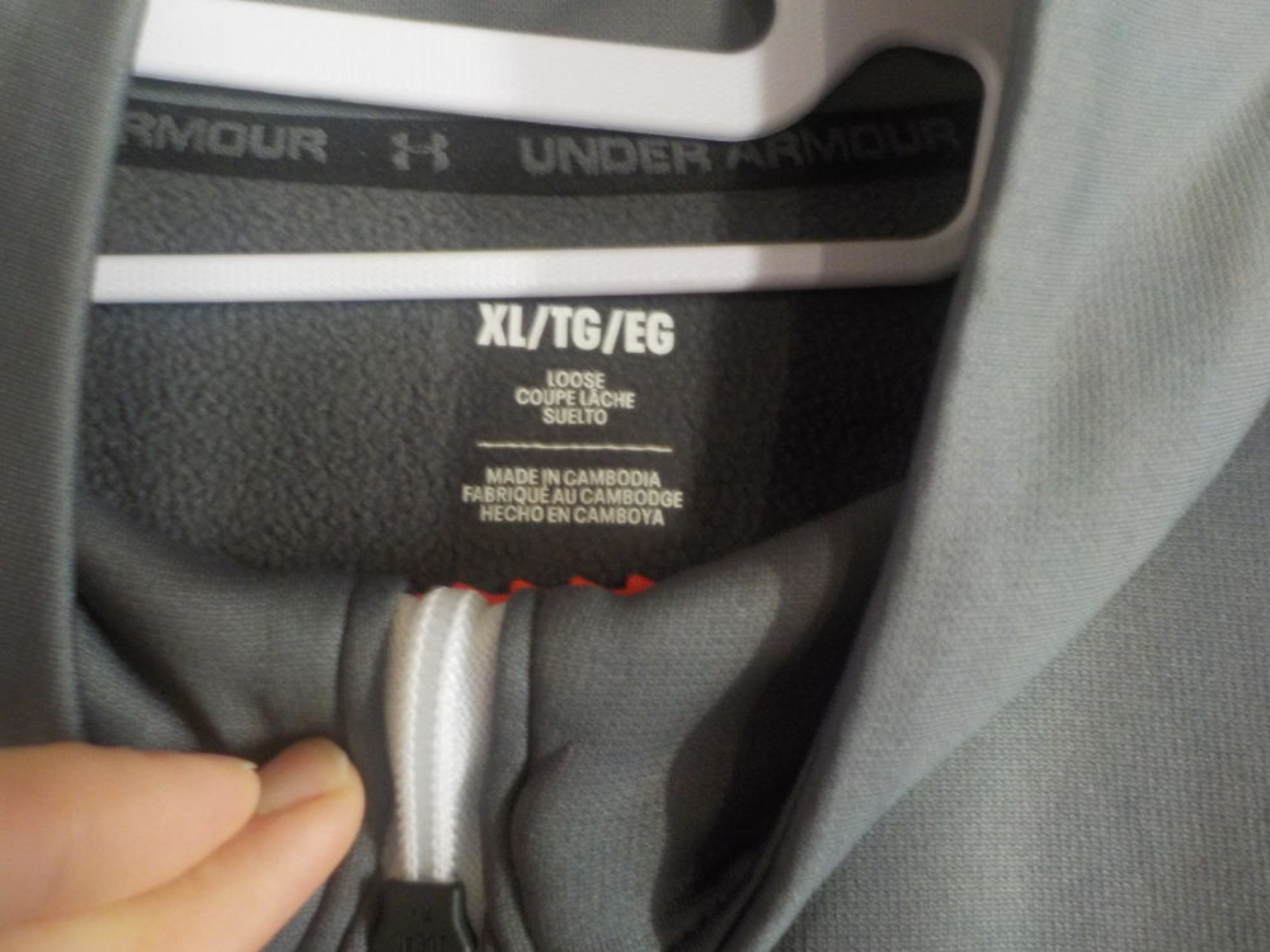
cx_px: 635
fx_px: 1101
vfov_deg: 46.8
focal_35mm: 30
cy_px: 476
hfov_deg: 60.0
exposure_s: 1/10
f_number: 3.3
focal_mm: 4.1
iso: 400
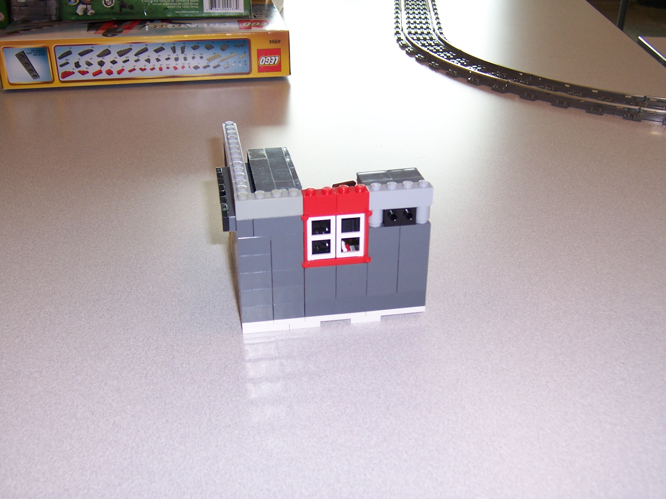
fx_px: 770
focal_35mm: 40
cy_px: 250
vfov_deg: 36.0
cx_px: 333
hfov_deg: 46.8
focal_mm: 6.7
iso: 80
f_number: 3.4
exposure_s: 1/60
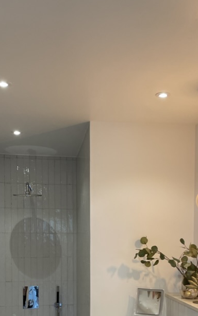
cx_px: 114
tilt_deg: -3.5
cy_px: 262
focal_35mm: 46
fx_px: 397
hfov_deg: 28.0
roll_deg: +0.2
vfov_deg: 41.2
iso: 125
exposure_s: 1/100
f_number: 1.6
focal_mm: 4.2
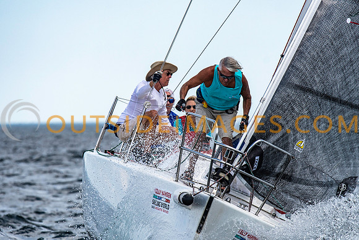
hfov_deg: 4.5
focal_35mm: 461
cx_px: 182
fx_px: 4599
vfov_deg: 3.0
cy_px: 120
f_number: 5.6
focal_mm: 300
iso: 320
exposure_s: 1/2000
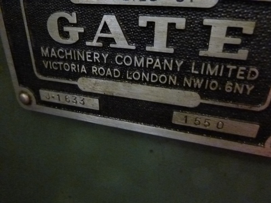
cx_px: 136
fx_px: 196
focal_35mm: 25
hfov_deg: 69.4
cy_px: 102
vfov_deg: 54.9
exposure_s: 1/4
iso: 1600
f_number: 3.3
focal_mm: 4.1
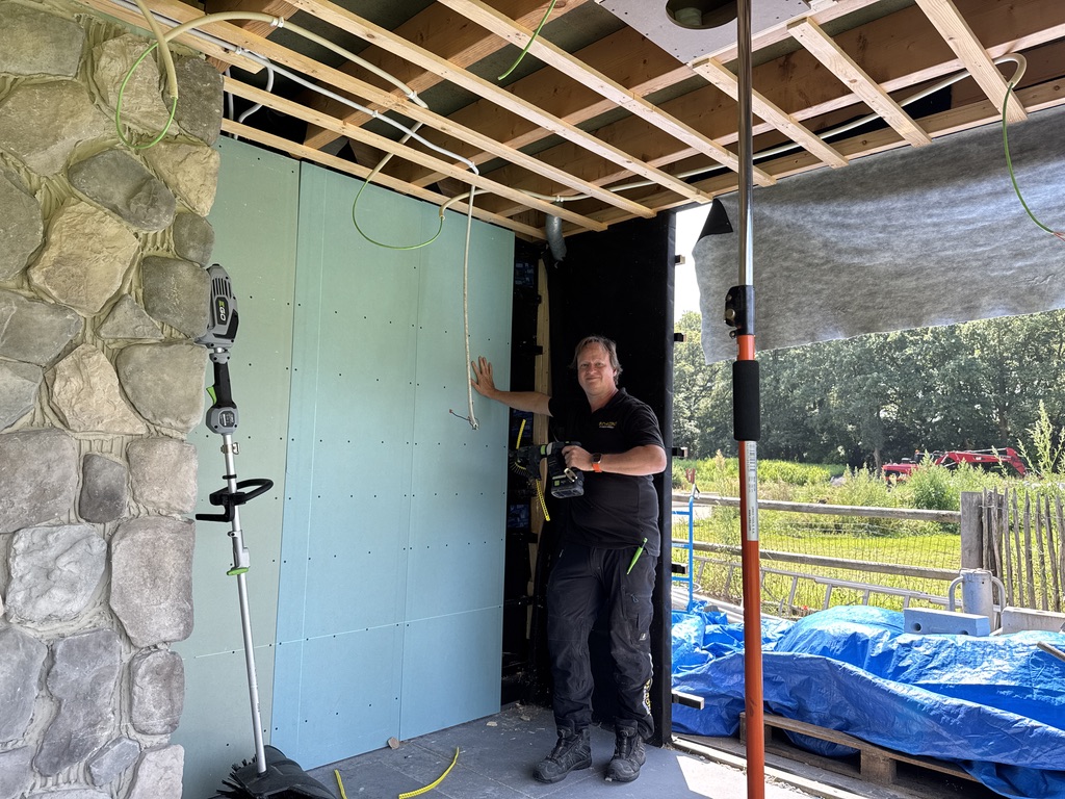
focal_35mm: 24
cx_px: 532
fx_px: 738
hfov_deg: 71.6
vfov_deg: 56.8
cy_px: 400
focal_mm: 6.76
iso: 80
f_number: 1.78
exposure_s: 1/381
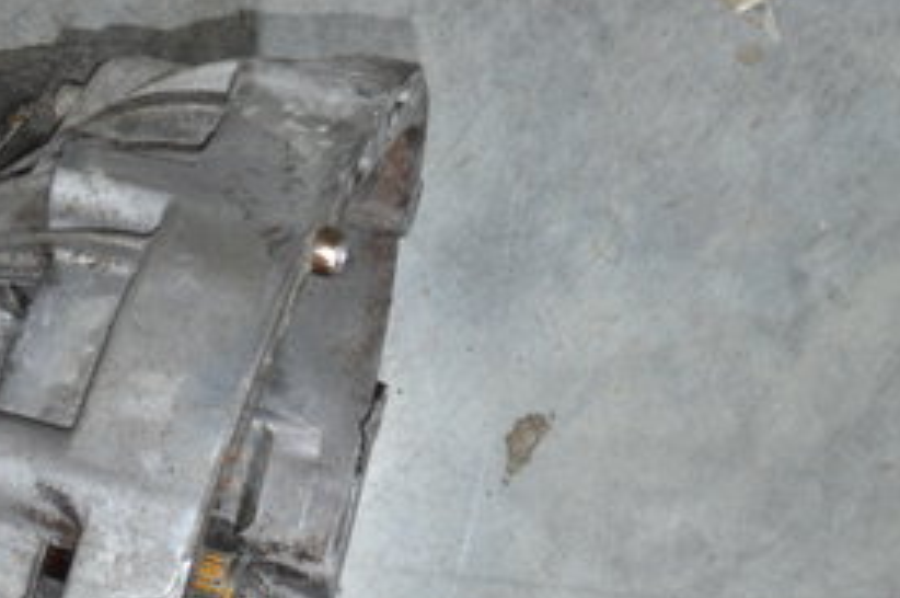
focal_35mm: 112
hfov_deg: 17.5
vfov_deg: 12.1
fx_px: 2797
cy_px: 572
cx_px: -148
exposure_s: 1/60
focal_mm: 20
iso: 560
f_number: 3.8
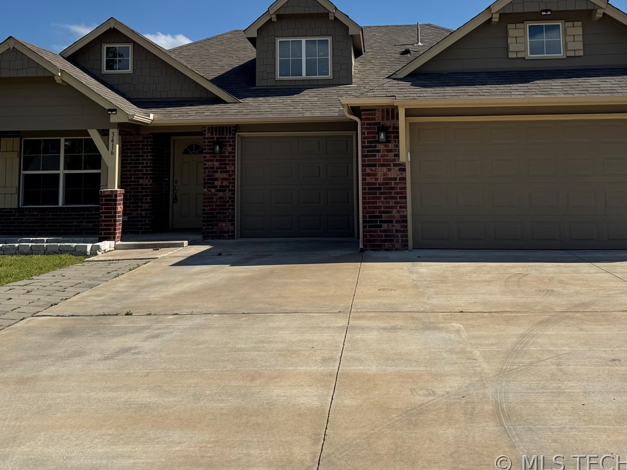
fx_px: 706
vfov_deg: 35.7
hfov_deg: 47.9
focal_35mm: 39
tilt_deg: +5.6
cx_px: 327
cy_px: 99
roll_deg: +0.5
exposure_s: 1/7092
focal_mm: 6.76
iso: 80
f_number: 1.78
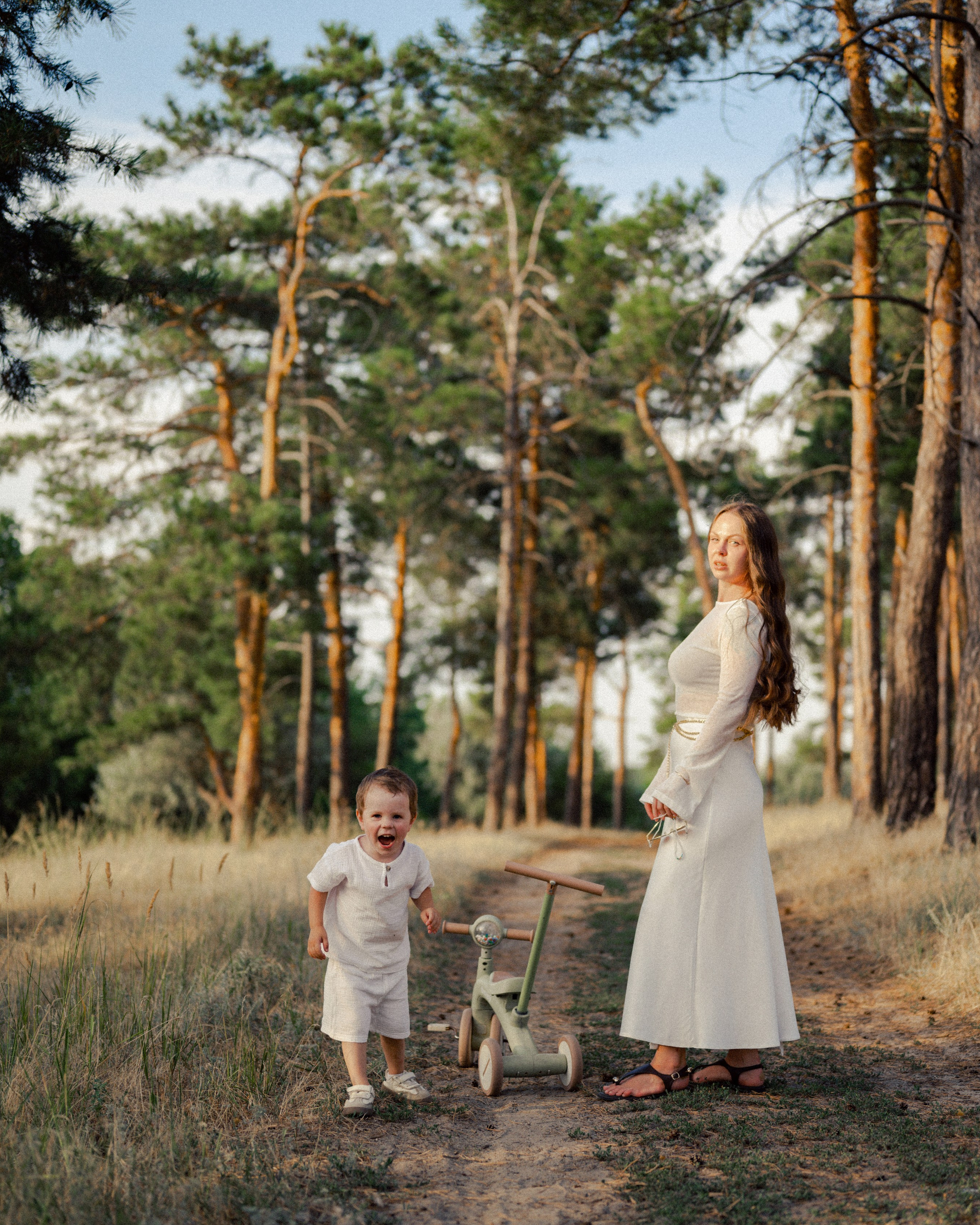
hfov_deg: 26.7
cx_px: 489
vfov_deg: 33.0
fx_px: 2066
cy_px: 608
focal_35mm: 57
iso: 100
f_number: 1.8
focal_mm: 50
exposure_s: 1/1250
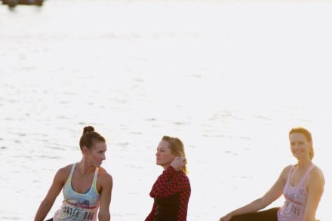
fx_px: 1825
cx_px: 115
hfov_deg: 10.4
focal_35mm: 198
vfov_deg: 6.9
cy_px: 160
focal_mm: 85
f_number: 1.8
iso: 80
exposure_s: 1/500
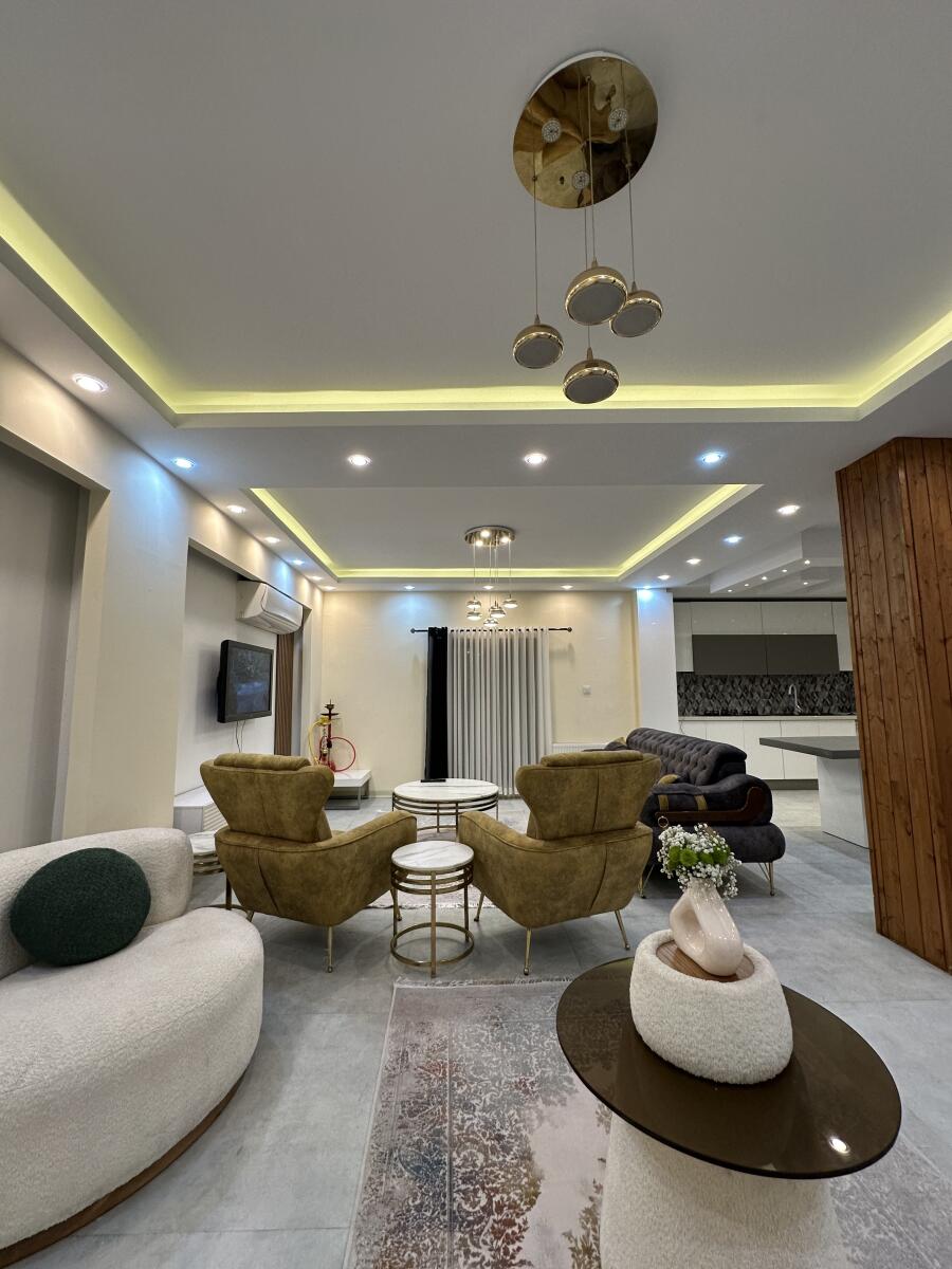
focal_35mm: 14
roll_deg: -0.7
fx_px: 513
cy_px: 634
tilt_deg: +6.9
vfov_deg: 102.1
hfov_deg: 85.7
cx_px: 476
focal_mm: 2.22
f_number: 2.2
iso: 125
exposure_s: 1/100
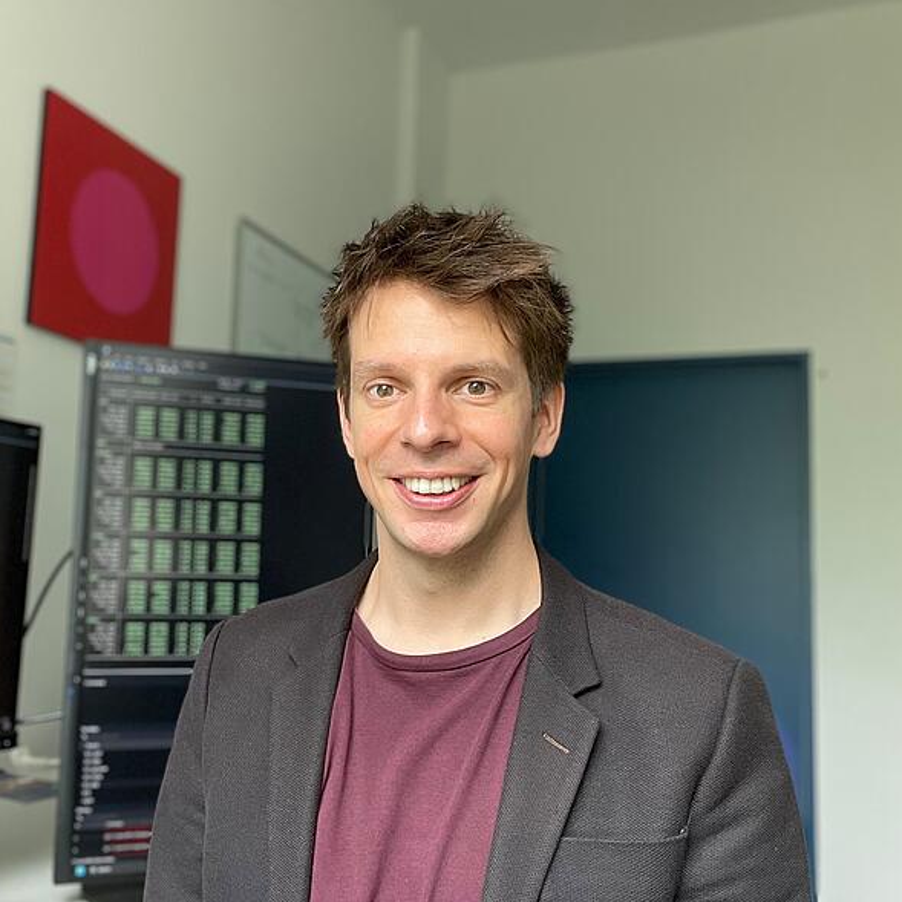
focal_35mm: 36
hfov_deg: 45.8
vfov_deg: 46.0
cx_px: 355
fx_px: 1061
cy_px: 455
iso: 100
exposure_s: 1/60
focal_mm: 2.71
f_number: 2.2
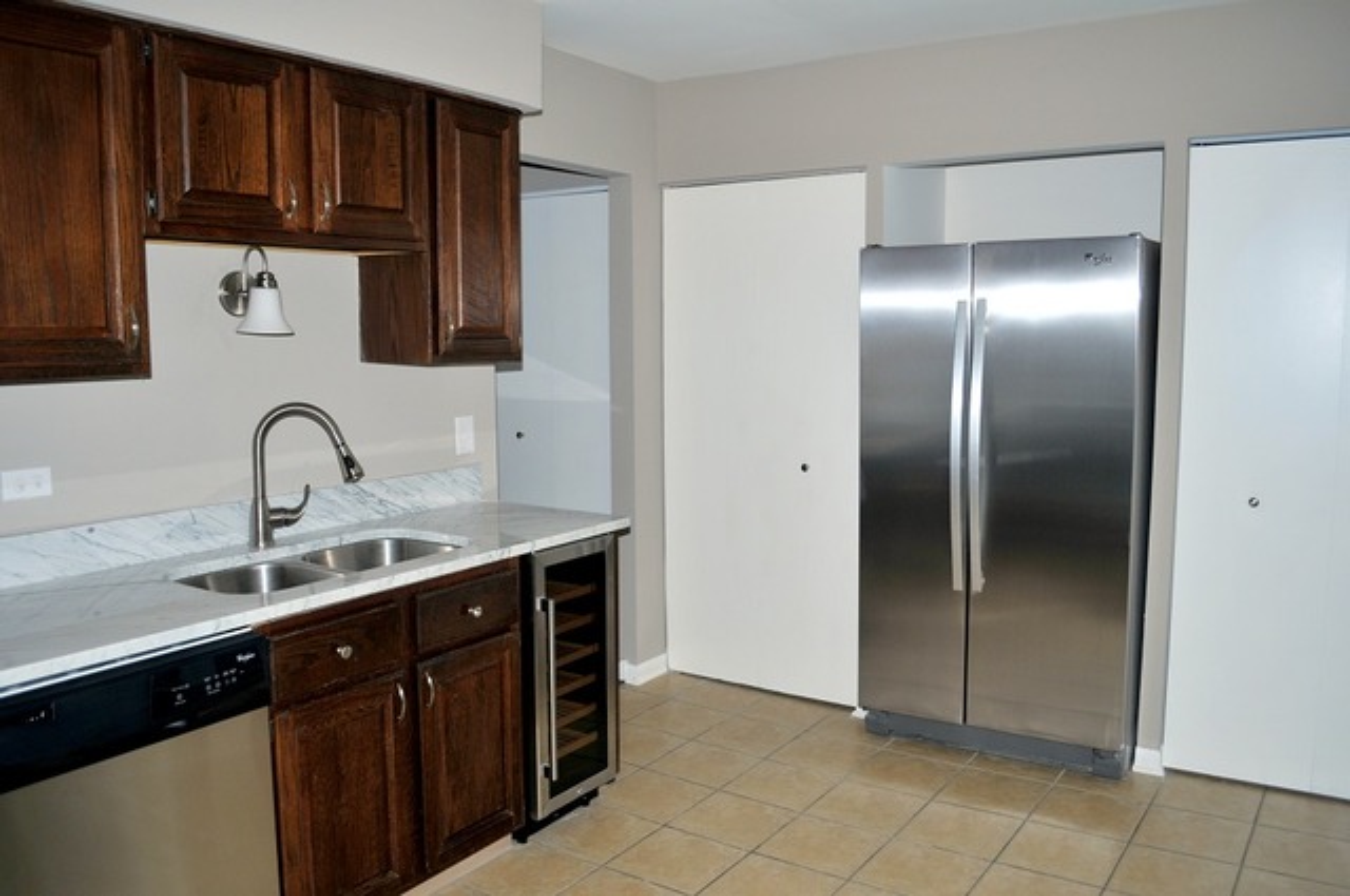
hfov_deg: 67.4
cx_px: 675
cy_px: 448
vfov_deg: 47.8
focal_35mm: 27
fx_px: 1011
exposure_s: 1/60
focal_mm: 18
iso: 200
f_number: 3.5
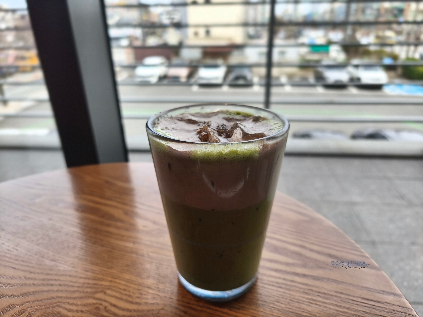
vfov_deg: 58.9
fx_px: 281
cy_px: 158
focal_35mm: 23
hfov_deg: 73.9
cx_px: 212
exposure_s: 1/489
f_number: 1.7
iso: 80
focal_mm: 5.35
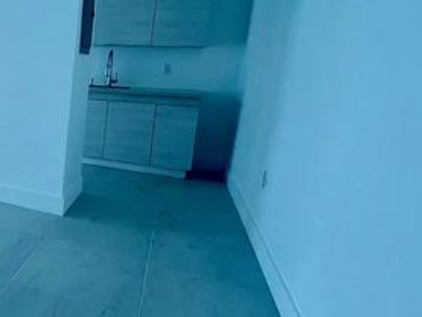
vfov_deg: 46.5
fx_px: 366
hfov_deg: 44.3
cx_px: -52
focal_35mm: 30
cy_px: 122
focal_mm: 1.57
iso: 32
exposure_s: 1/131
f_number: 1.8
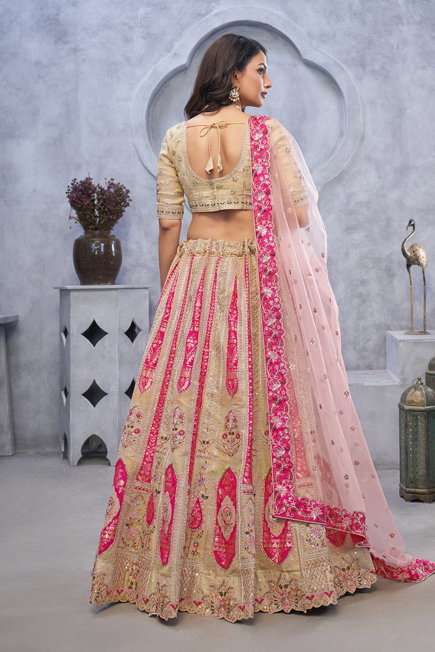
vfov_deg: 46.2
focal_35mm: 42
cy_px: 273
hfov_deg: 31.9
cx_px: 249
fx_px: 761
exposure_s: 1/160
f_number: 5
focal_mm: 35
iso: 640
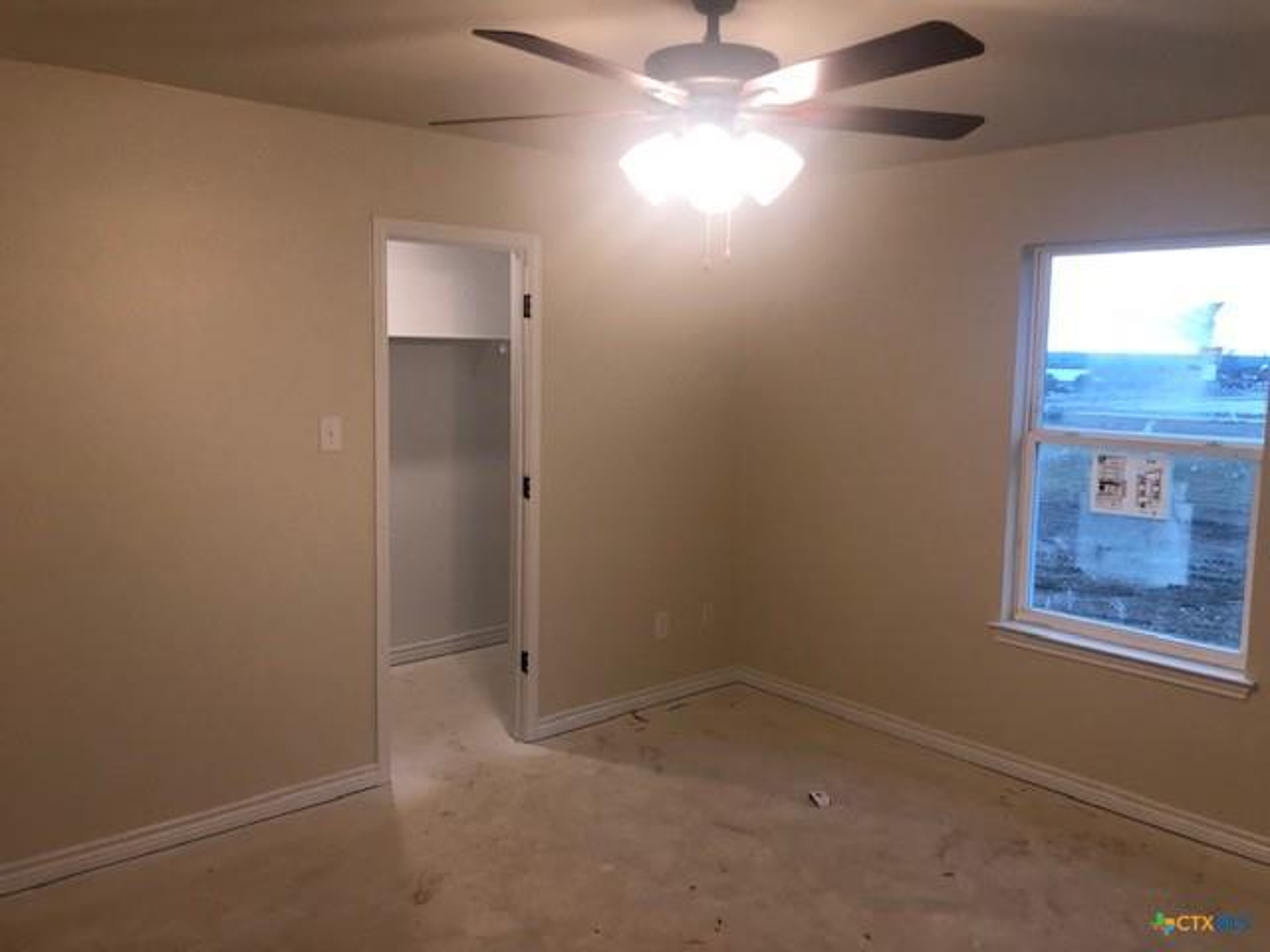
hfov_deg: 63.4
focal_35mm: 28
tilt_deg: -9.4
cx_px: 635
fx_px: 1027
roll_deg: +0.9
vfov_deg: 49.7
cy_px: 476
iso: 40
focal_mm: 3.99
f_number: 1.8
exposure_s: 1/30
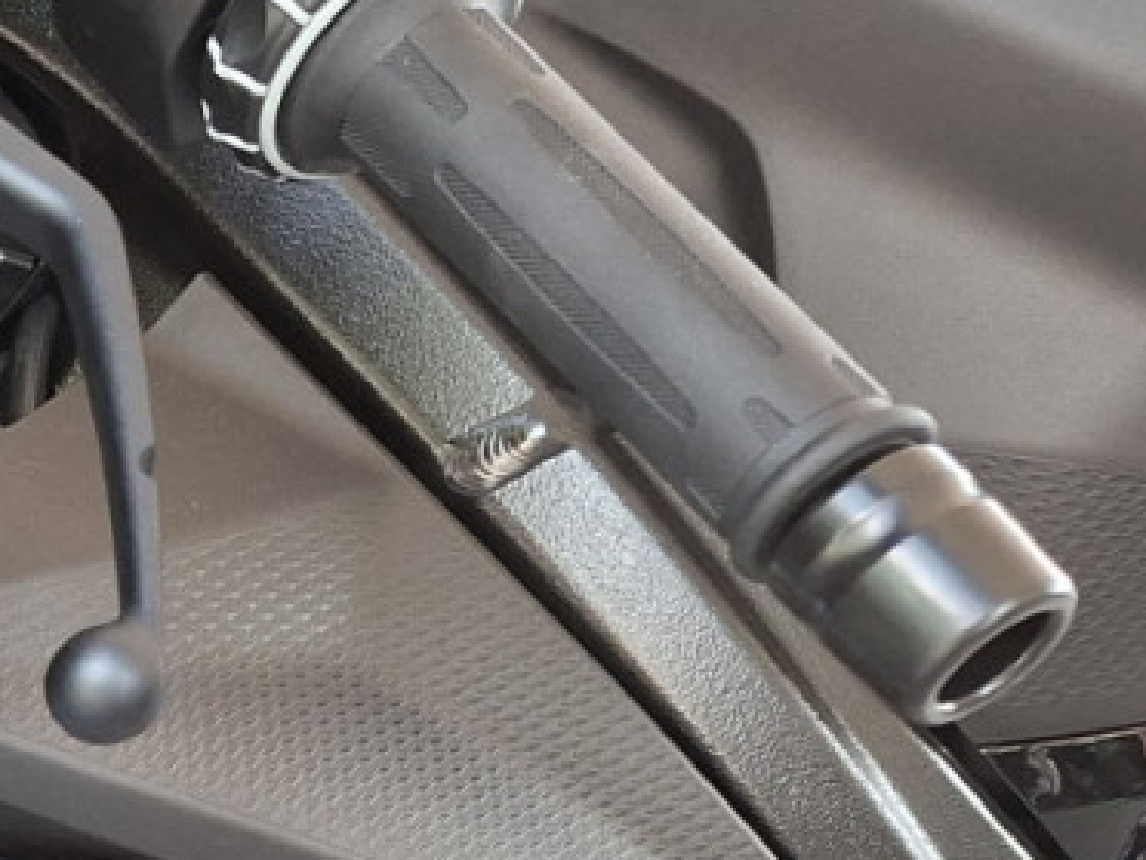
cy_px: 1122
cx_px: -952
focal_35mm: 99
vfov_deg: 14.3
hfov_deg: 16.4
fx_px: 3278
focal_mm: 5.54
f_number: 1.8
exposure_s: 1/50
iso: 160
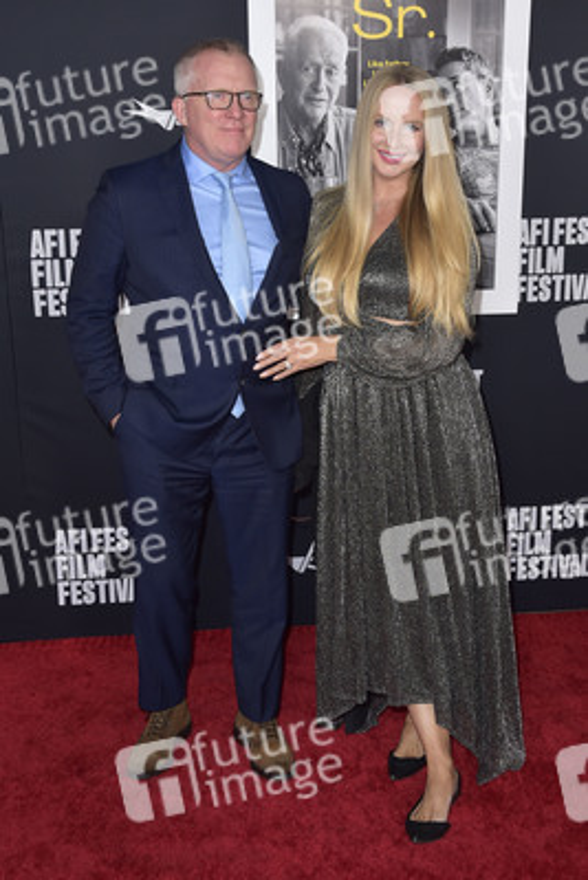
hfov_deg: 35.1
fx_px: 930
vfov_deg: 50.7
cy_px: 440
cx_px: 294
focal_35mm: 38
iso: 640
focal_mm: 38
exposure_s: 1/200
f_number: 6.3
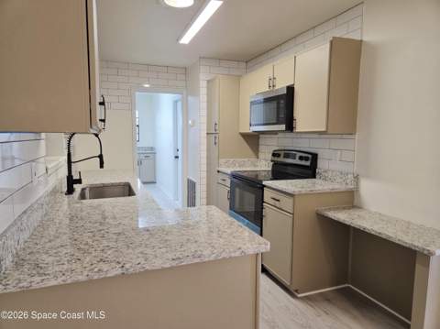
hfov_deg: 74.0
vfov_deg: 58.8
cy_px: 164
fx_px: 292
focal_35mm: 23
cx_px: 220
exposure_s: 1/120
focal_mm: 5.4
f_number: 1.8
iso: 250
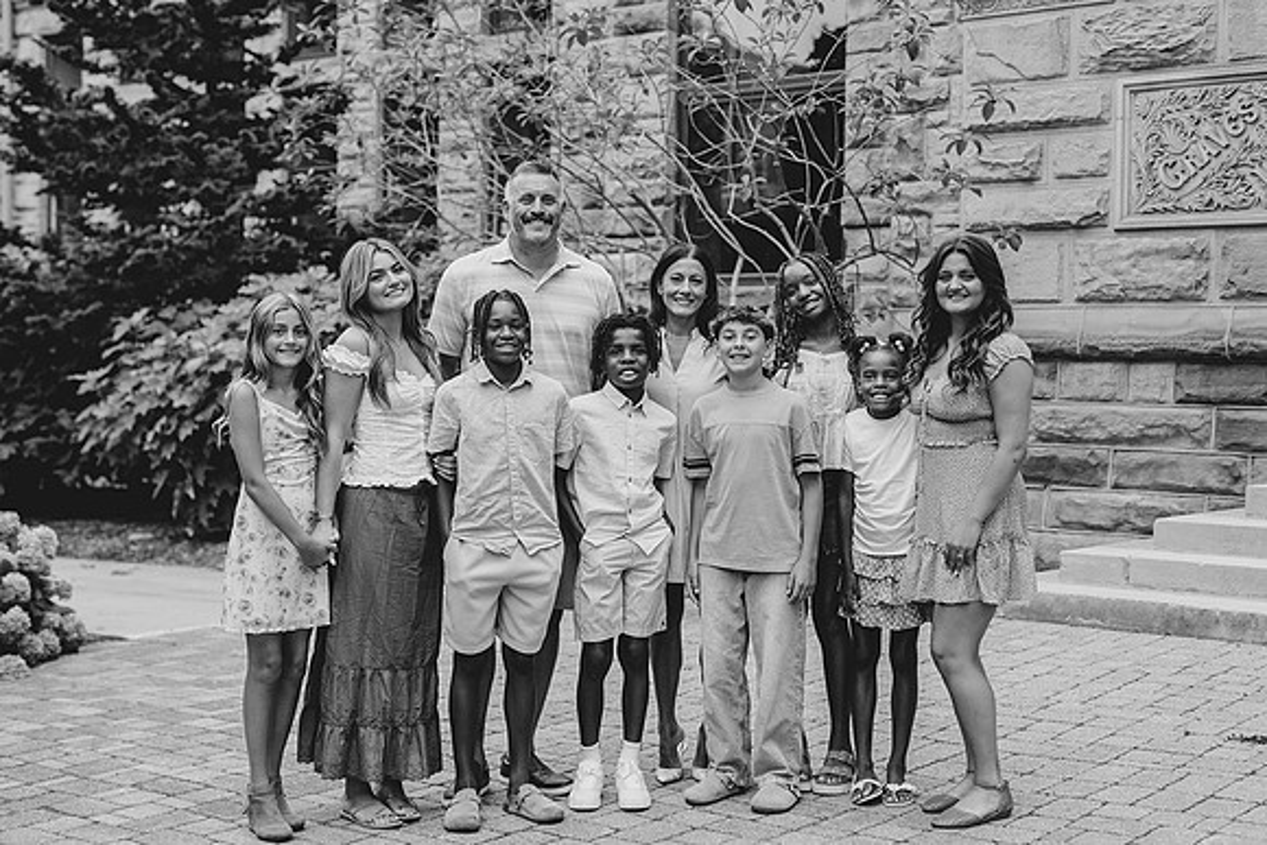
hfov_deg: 37.4
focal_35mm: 53
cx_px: 673
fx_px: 1871
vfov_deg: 25.5
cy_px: 417
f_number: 2.8
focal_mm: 50
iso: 800
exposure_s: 1/320
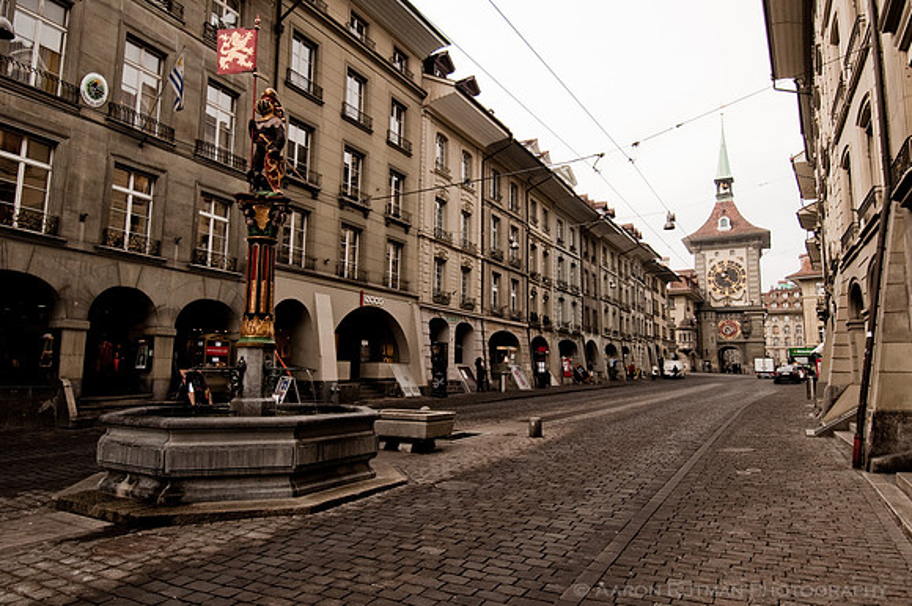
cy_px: 303
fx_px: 531
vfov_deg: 59.3
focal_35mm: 21
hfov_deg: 81.3
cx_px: 456
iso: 200
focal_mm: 14
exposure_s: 1/250
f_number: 8
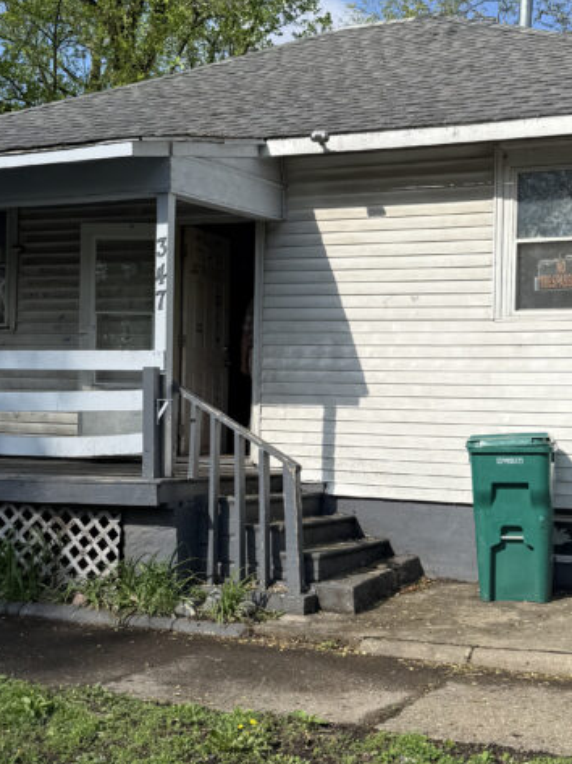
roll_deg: -0.8
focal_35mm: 52
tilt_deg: +0.9
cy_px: 412
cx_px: 315
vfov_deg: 36.8
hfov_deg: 28.0
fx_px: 1147
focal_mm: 6.76
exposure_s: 1/4405
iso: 80
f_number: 1.78
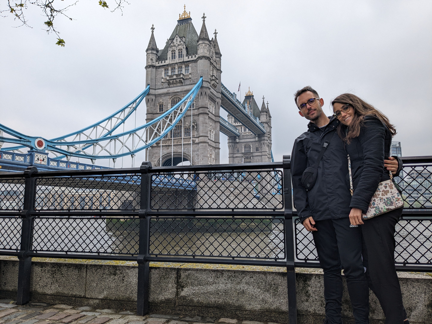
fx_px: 337
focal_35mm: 27
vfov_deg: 51.4
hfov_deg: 65.3
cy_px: 162
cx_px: 216
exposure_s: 1/2336
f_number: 1.73
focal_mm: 4.38
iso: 61
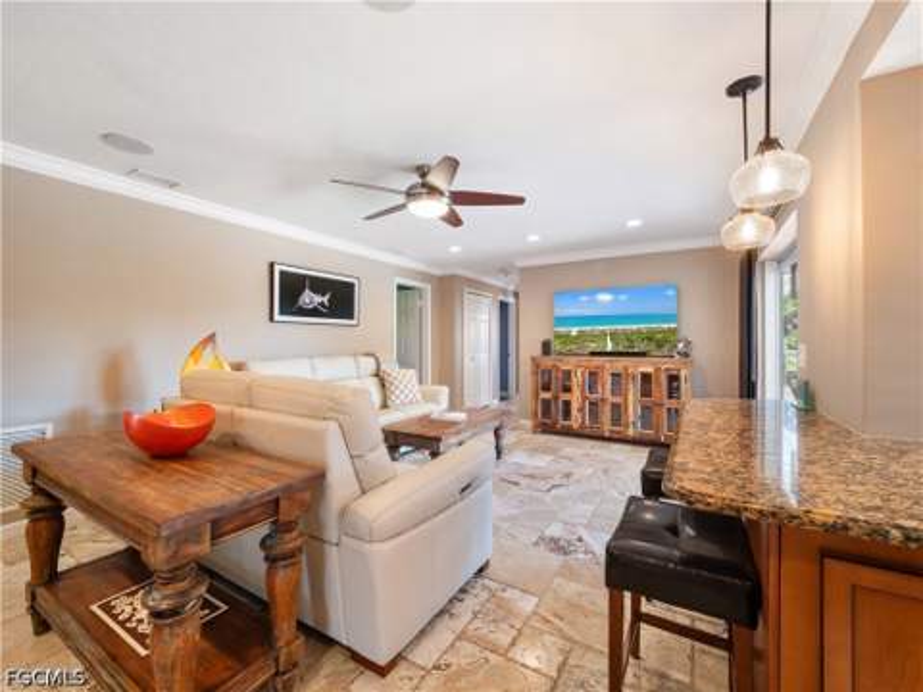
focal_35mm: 14
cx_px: 462
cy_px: 346
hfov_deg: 102.1
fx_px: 373
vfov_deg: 85.7
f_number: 7.1
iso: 200
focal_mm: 7
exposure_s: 1/3
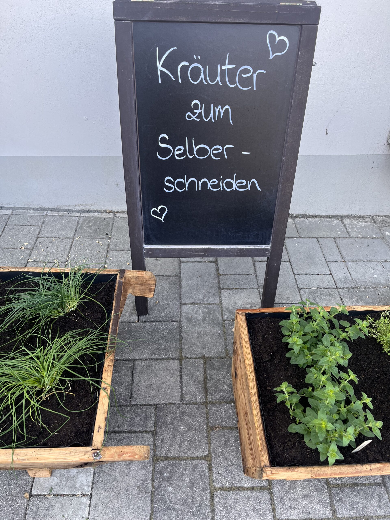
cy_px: 260
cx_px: 195
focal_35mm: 26
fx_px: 391
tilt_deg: -43.7
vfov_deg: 67.3
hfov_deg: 53.1
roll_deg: -0.1
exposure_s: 1/140
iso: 32
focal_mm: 5.1
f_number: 1.6
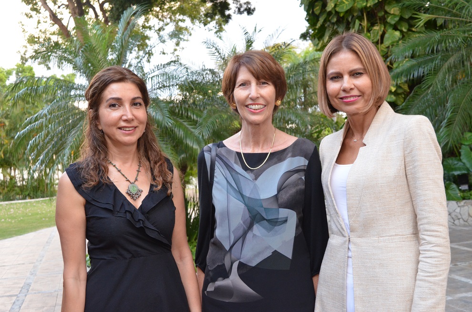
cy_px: 156
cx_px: 236
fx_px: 549
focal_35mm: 42
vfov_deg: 31.7
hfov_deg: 46.5
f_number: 6.3
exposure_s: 1/60
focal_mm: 28
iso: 1600
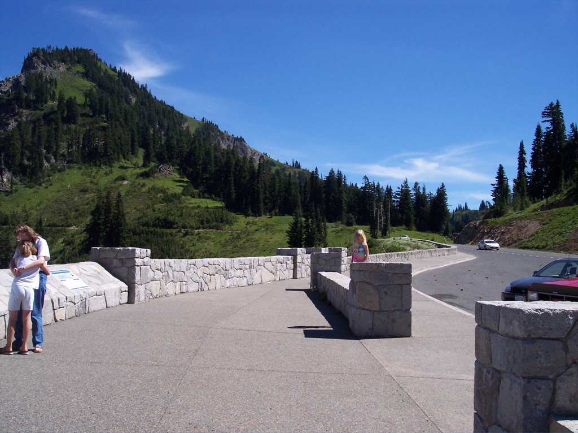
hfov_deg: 49.0
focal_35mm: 38
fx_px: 634
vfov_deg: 37.7
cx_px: 289
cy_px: 216
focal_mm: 8
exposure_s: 1/700
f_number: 4.8
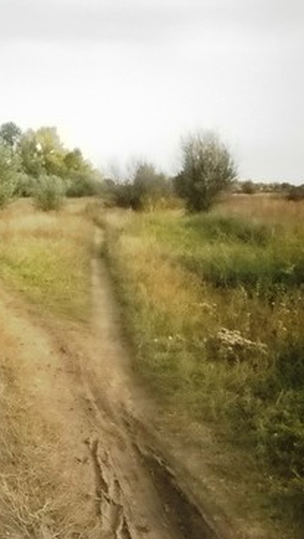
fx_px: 615
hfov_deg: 26.2
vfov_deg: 47.3
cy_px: 274
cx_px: -4
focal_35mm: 43
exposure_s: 1/1000
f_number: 7.1
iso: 1600
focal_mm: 5.3
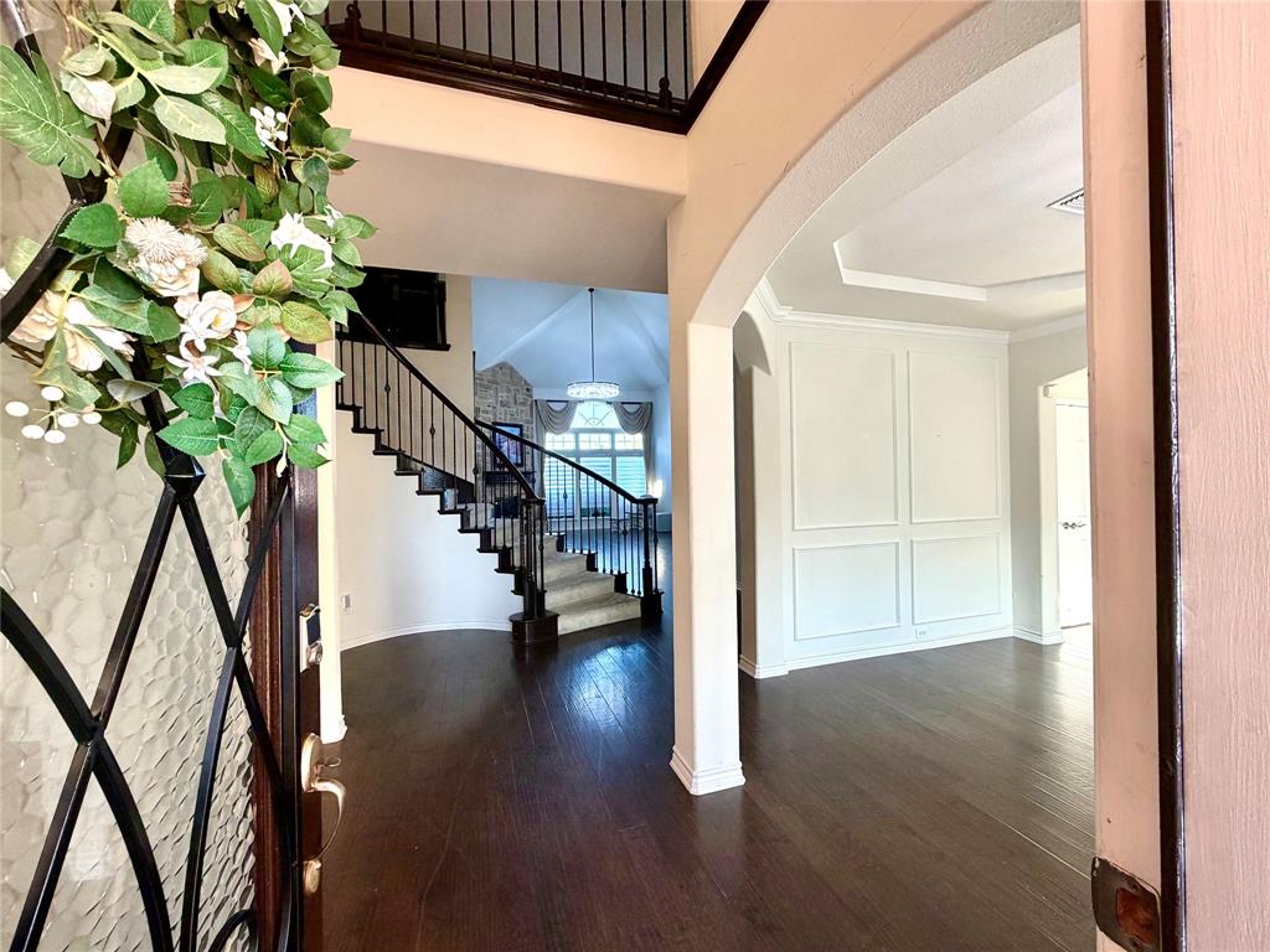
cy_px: 476
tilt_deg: +0.1
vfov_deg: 85.7
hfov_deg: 102.1
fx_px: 514
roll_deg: +2.2
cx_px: 635
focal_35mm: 14
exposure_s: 1/120
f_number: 2.2
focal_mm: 2.22
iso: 200
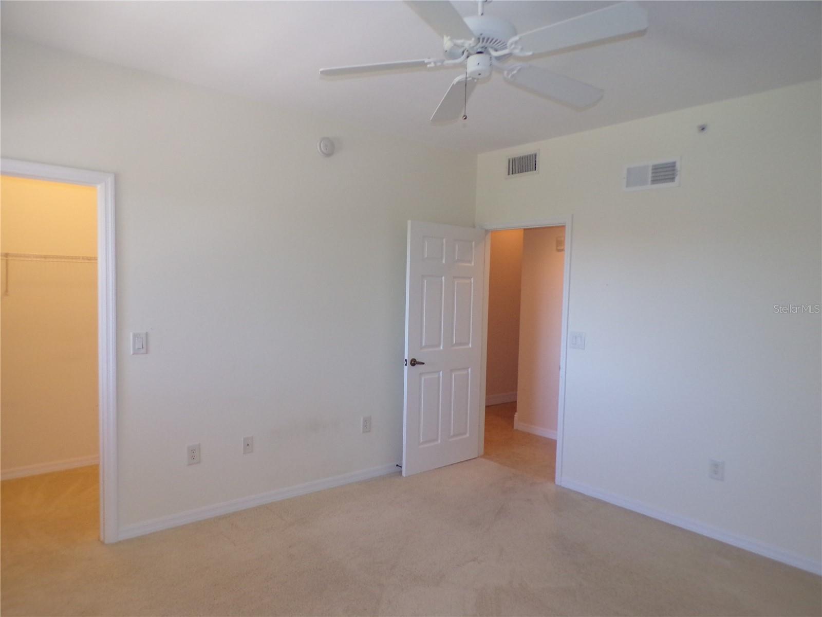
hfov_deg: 71.6
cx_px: 411
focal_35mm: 24
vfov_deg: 56.8
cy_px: 308
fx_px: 570
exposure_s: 1/34
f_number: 3
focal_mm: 4.3
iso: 200
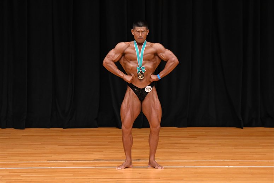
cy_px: 92
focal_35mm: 270
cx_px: 137
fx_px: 2054
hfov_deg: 7.6
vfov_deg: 5.1
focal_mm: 180
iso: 3200
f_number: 5.6
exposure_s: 1/400
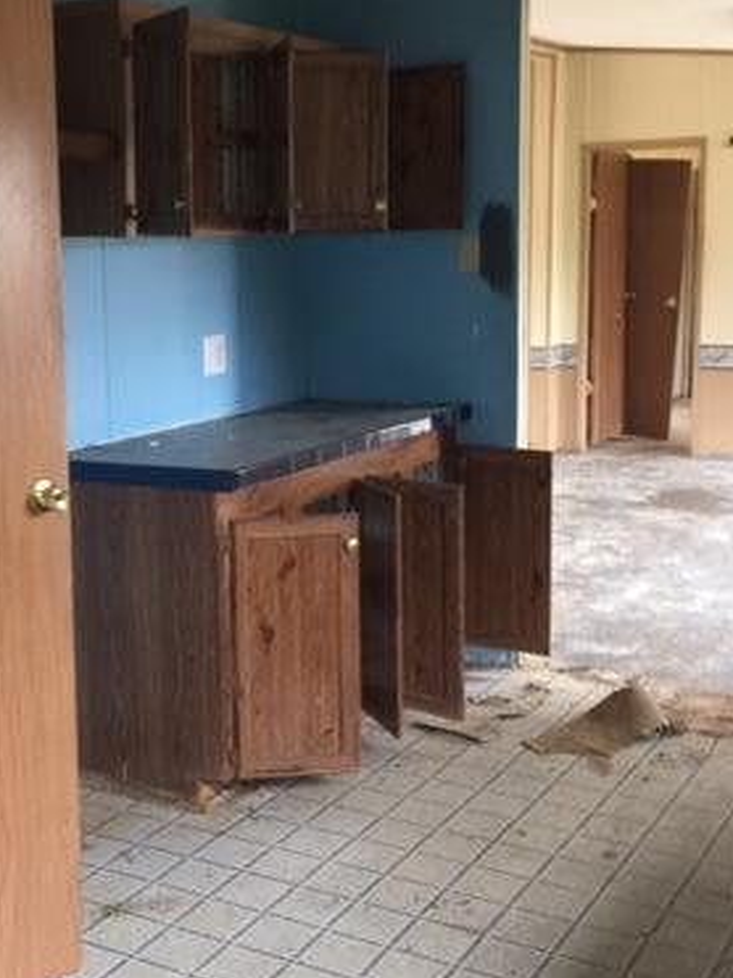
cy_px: 398
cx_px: 192
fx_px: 1412
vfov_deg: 38.1
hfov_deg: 28.7
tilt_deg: -5.5
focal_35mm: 50
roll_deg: +1.8
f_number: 2.2
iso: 64
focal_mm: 4.15
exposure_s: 1/4
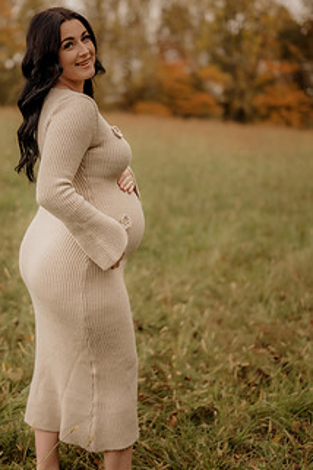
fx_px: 913
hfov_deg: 19.4
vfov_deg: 28.8
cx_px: 96
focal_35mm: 70
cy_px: 240
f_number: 1.8
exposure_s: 1/320
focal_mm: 50
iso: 200
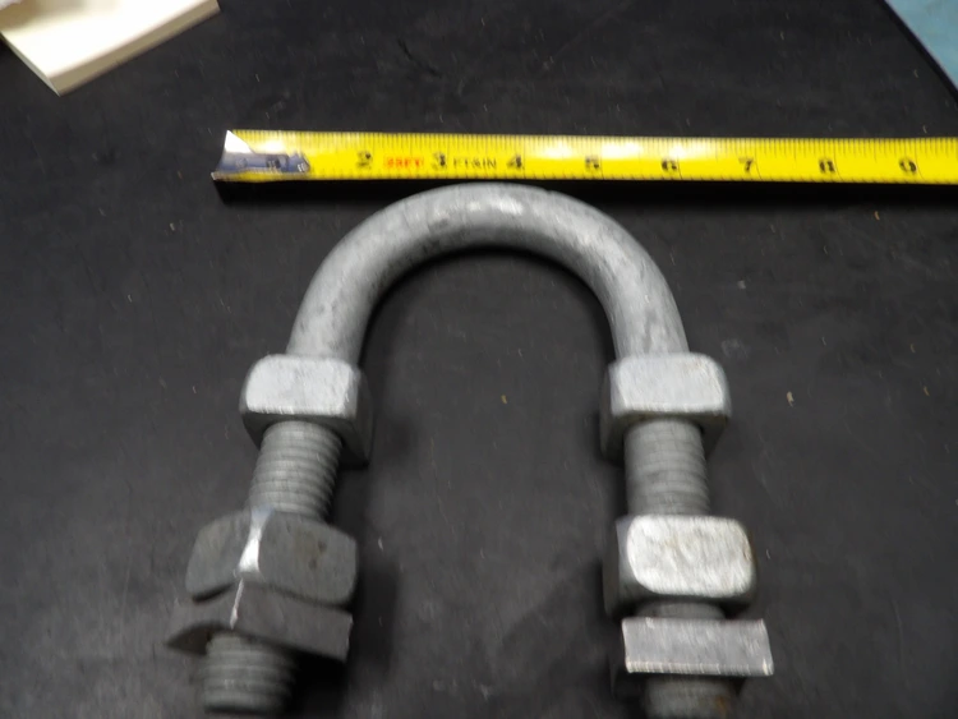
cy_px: 360
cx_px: 479
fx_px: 664
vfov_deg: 56.8
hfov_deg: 71.6
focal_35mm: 24
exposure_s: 1/17
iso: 232
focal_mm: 4.3
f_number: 3.2
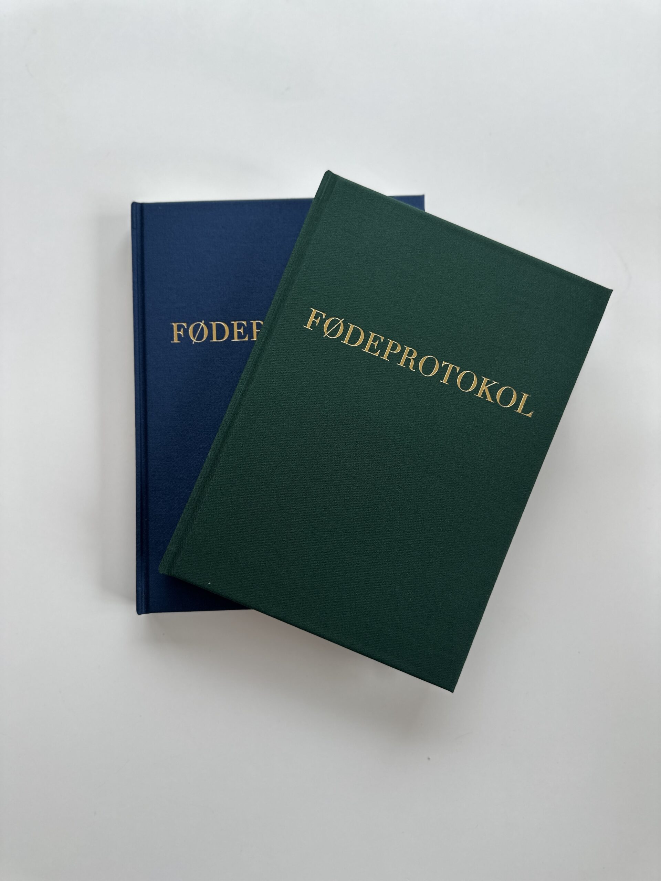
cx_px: 330
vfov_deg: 71.6
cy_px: 440
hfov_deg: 56.8
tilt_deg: -87.7
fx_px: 611
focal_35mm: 24
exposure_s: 1/191
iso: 64
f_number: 1.78
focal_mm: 6.86
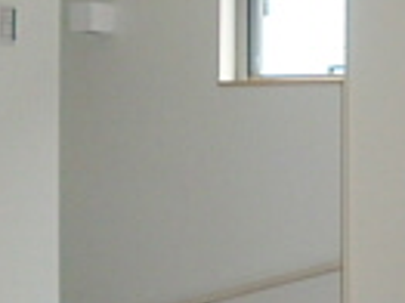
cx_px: 657
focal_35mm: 96
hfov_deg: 17.7
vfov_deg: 15.4
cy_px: 122
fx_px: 1122
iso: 400
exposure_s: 1/60
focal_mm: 4.65
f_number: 2.6
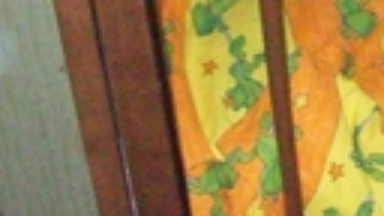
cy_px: -78
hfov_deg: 14.2
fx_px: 1405
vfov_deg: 8.6
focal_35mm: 138
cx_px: 627
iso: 800
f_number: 2.7
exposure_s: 1/128
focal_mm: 6
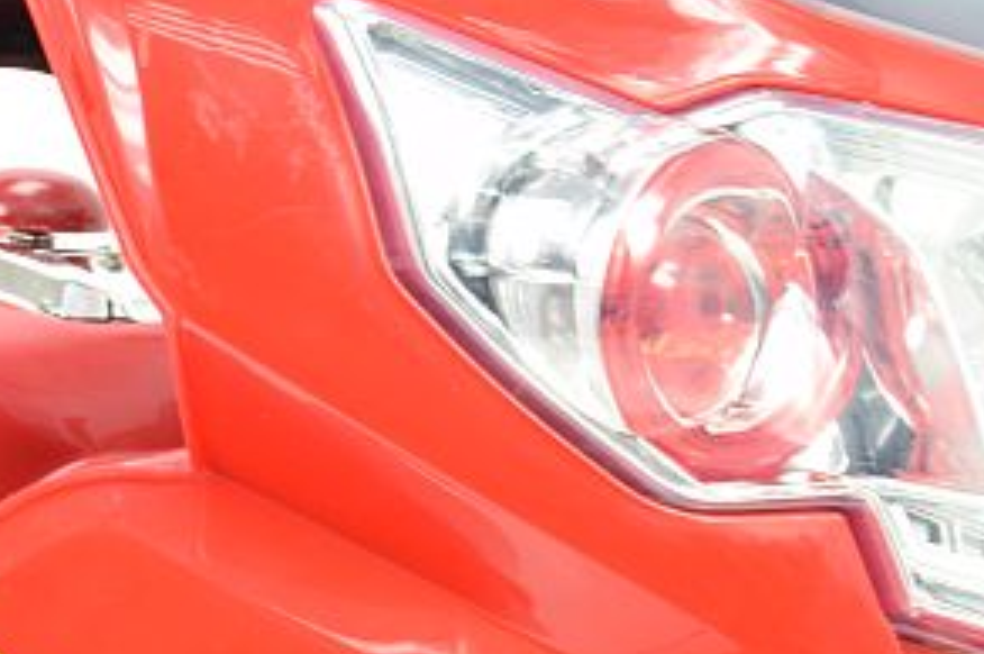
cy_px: 22
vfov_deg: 6.0
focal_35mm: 226
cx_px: 448
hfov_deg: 9.1
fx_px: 6181
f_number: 25
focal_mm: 55
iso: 250
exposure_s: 1/5
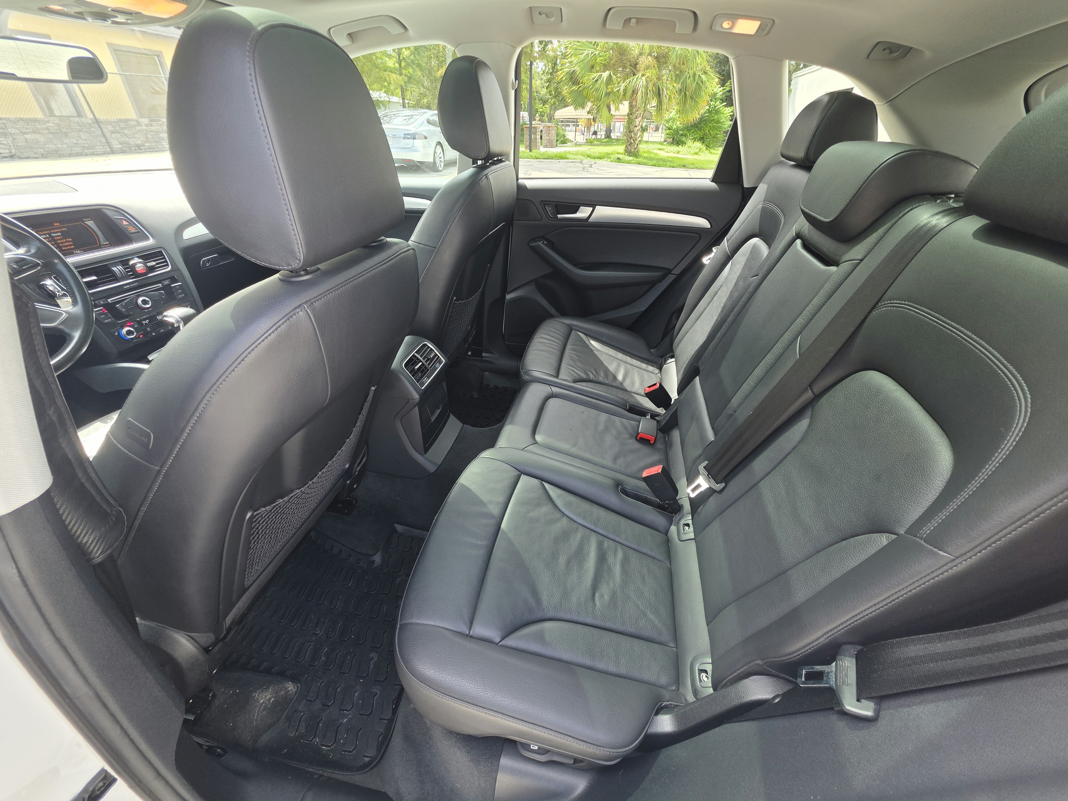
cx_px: 534
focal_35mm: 13
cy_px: 400
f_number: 1.9
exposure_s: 1/120
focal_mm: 2.2
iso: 64
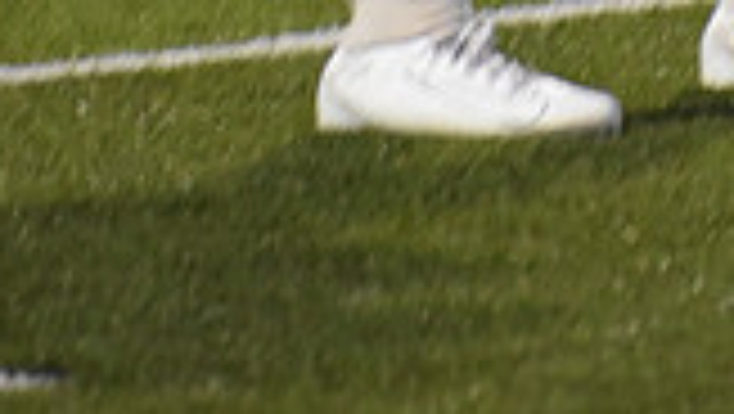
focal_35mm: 1508
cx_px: 705
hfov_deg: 1.4
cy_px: -747
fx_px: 29374
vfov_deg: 0.8
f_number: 6
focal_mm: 270
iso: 3200
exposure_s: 1/100
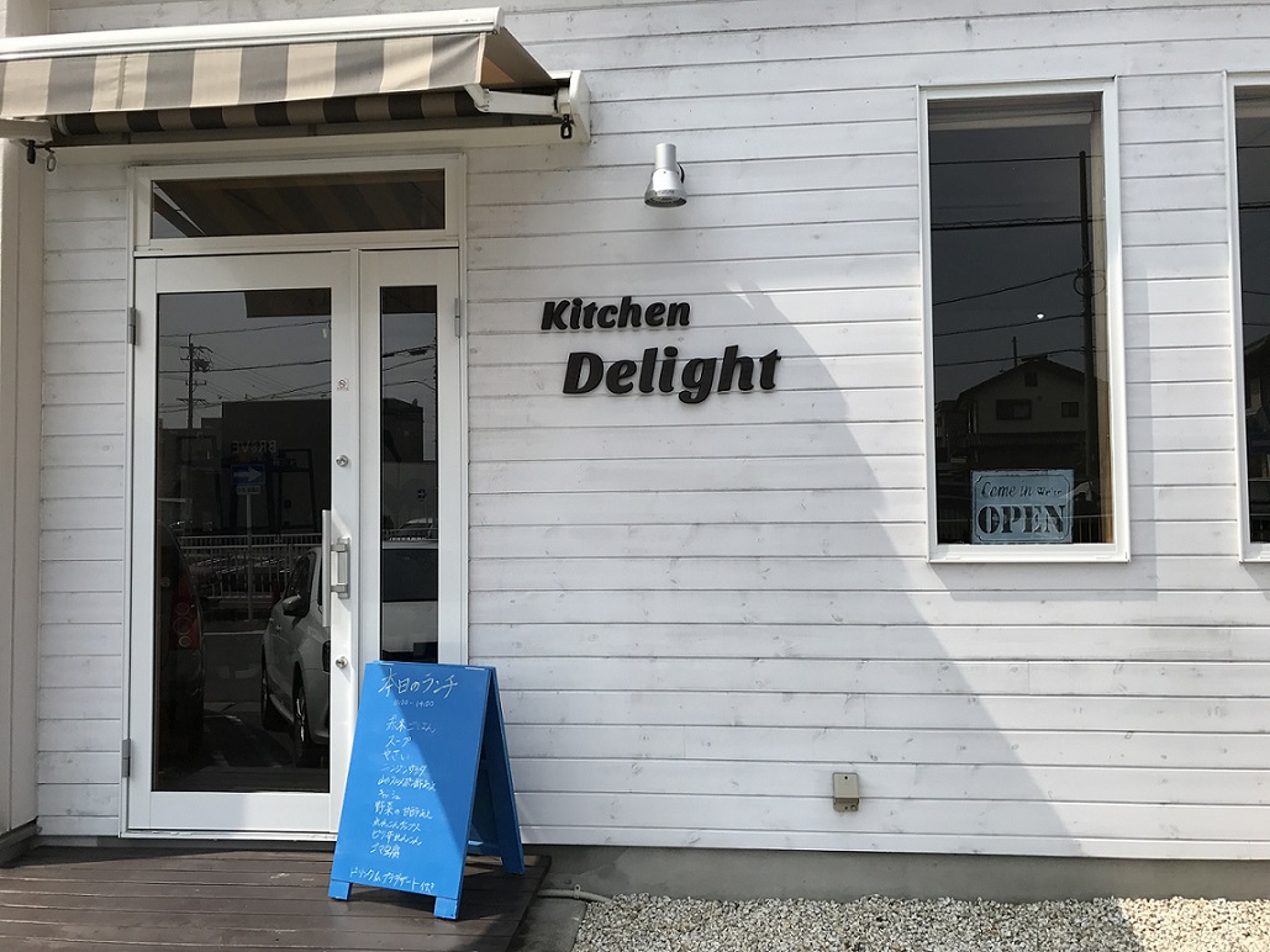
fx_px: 1027
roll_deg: +0.8
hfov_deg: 63.4
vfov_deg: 49.8
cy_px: 476
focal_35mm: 28
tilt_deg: +3.6
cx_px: 635
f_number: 1.8
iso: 20
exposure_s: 1/2907
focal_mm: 3.99
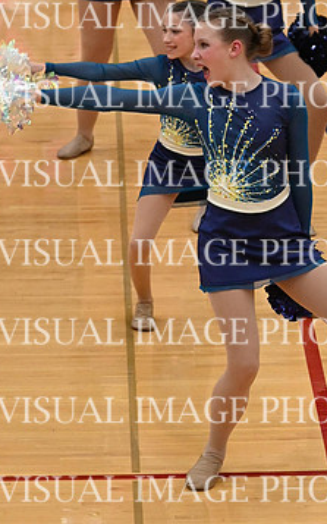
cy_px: 213
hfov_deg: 4.6
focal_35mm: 288
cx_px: 250
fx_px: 4108
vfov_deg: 7.3
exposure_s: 1/400
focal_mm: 116
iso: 6400
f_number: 4
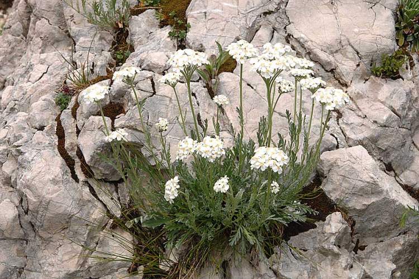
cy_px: 140
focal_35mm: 90
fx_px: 1047
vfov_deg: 15.2
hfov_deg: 22.6
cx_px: 210
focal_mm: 60
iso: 100
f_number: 20
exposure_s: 1/20
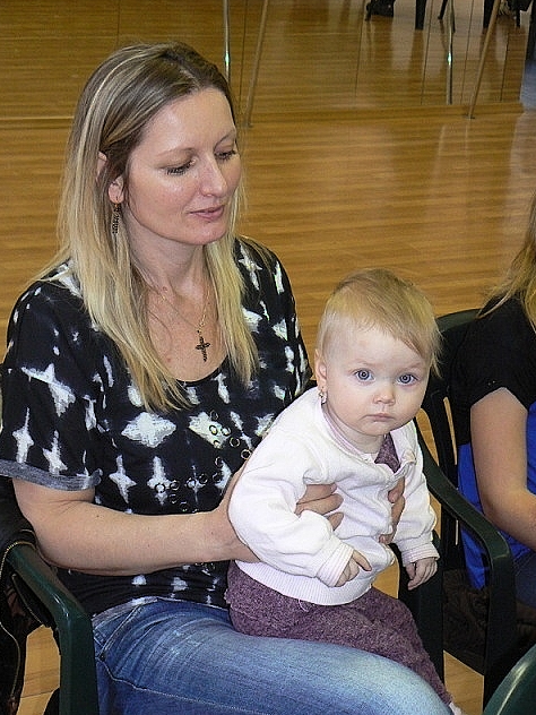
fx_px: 1652
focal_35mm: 80
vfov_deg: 24.4
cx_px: 267
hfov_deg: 18.4
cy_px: 359
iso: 200
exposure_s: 1/30
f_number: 3.2
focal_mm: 13.1
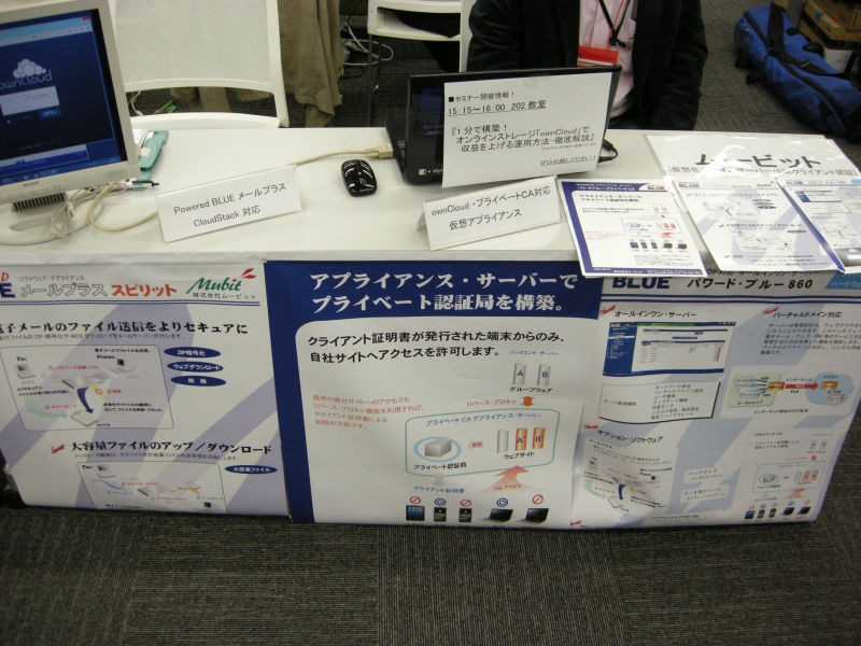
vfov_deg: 40.7
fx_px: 871
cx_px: 430
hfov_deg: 52.6
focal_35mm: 35
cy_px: 323
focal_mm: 7.5
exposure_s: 1/62.6
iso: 225
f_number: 2.7
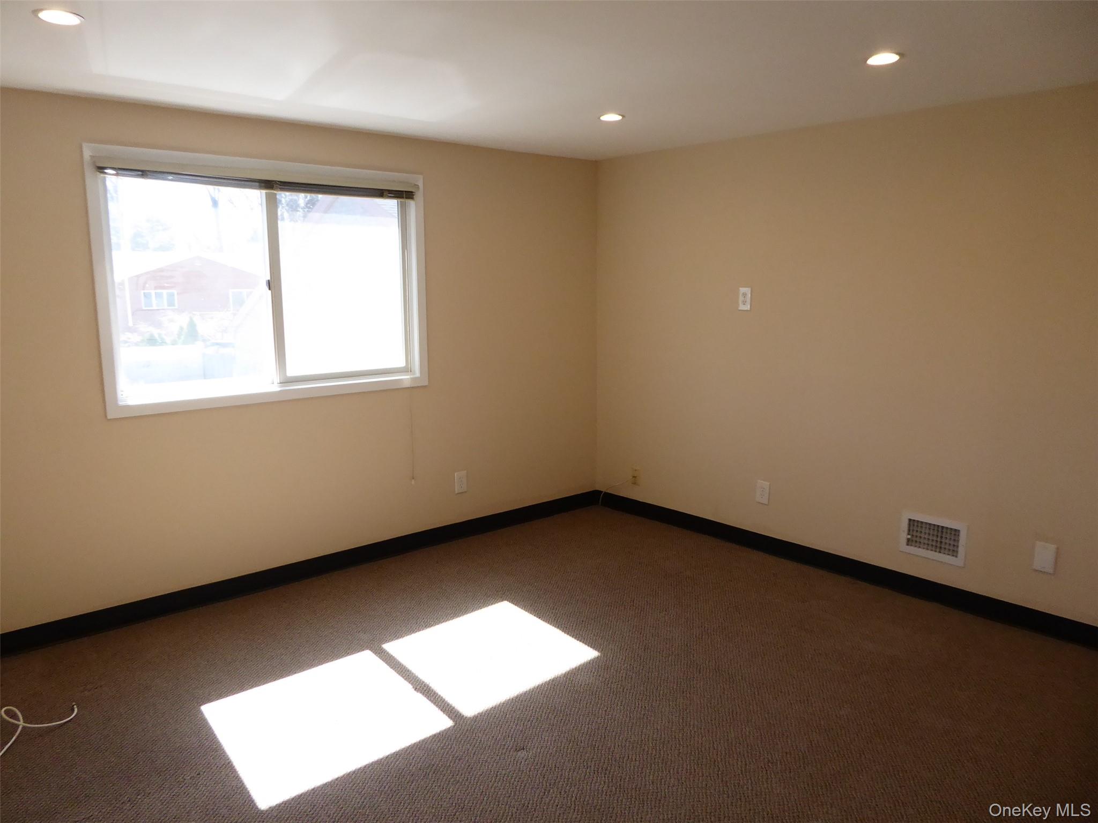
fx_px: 793
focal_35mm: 25
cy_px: 412
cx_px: 549
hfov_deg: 69.4
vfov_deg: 54.9
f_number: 3.3
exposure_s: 1/250
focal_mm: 4.3
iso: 400
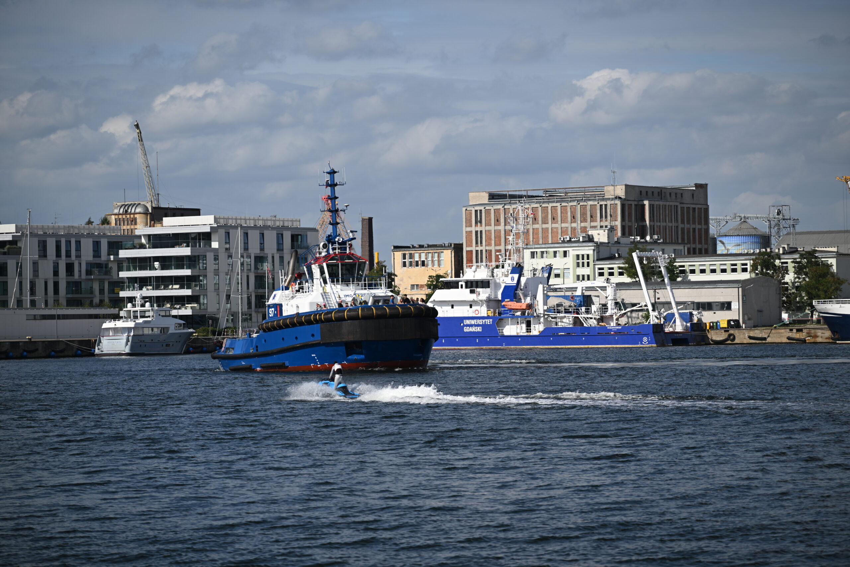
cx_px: 425
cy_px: 284
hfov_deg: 17.1
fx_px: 2833
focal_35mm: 120
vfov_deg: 11.4
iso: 100
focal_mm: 120
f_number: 4
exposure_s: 1/2000
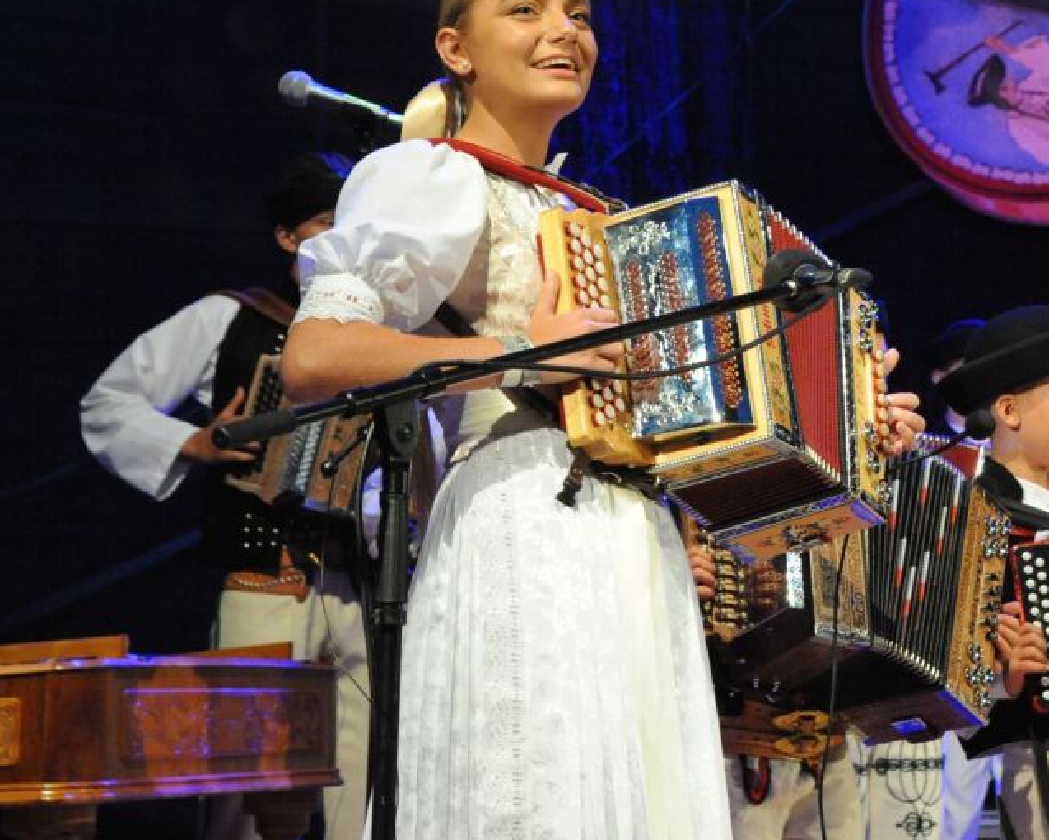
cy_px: 268
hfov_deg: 17.8
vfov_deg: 14.5
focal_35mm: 106
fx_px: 3292
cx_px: 947
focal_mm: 60
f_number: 8
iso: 6400
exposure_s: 1/200
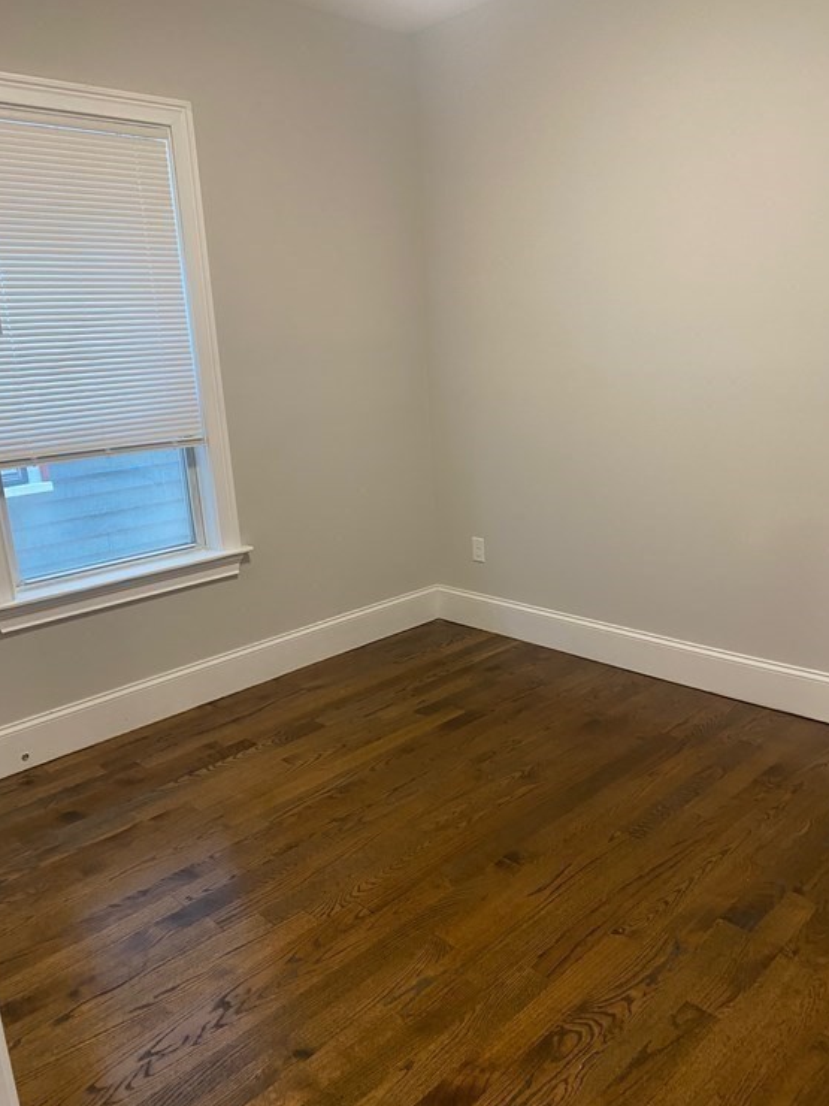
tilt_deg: -13.8
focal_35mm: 27
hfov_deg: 51.4
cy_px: 568
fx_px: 862
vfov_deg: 65.3
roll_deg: +2.0
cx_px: 417
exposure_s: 1/60
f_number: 1.8
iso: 200
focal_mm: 4.25
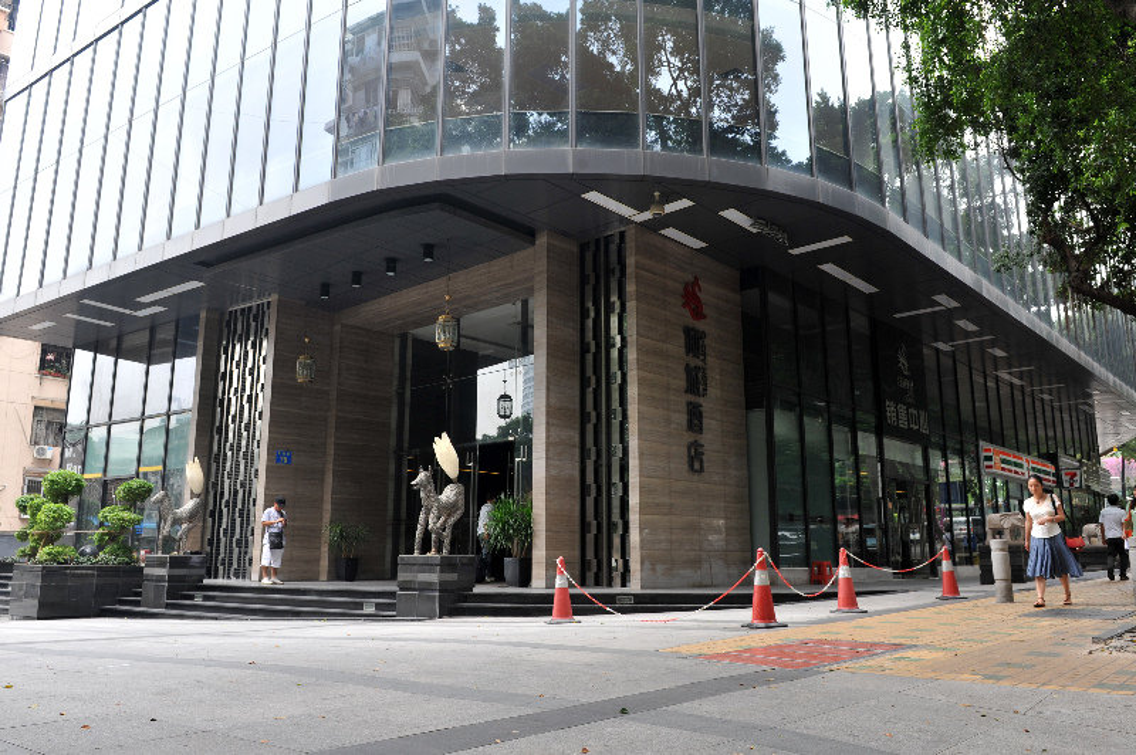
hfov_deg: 73.8
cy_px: 378
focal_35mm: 24
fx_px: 757
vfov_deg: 53.1
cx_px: 568
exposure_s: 1/125
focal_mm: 24
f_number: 5.6
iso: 400
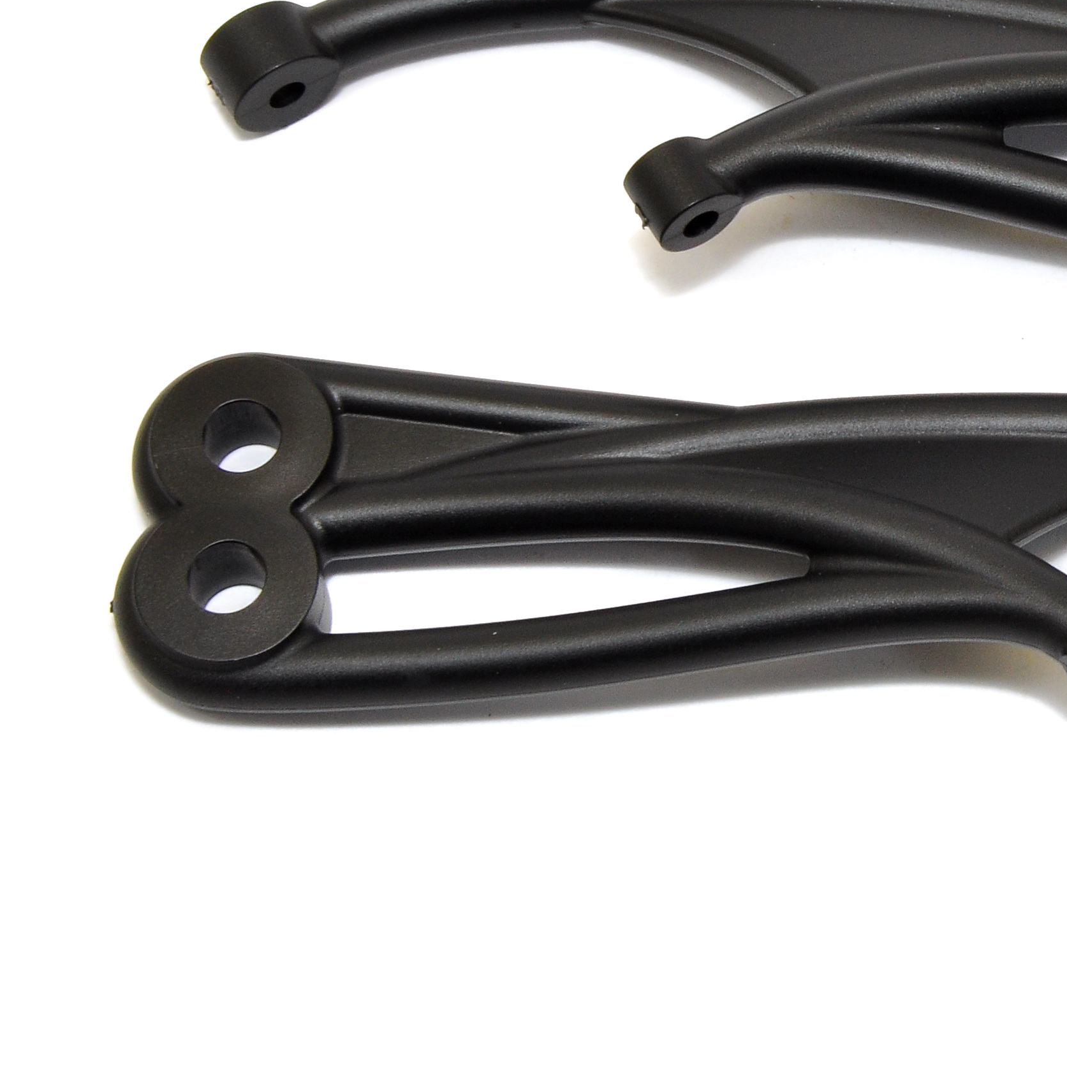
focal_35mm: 212
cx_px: 1317
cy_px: 237
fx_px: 7396
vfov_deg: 8.2
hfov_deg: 8.2
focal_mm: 65
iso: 400
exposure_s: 1/60
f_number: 22
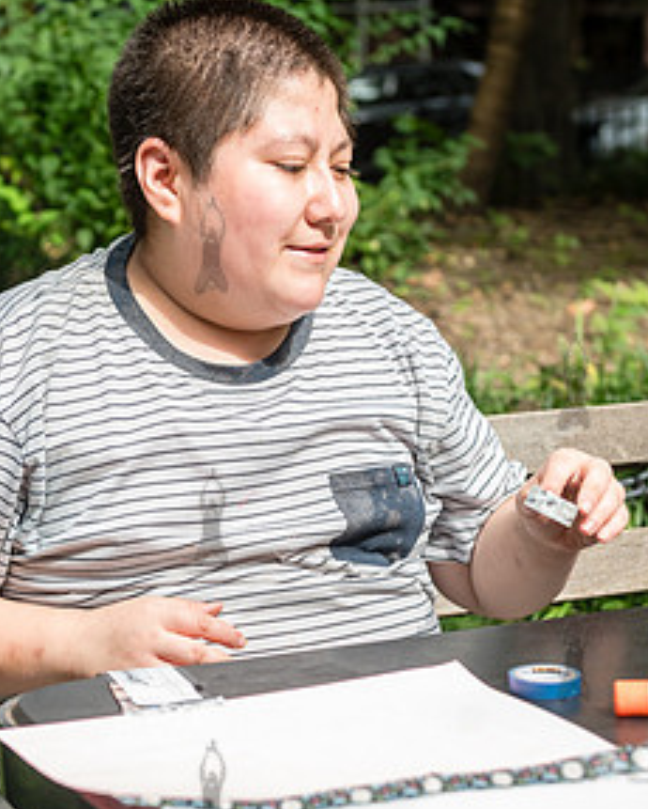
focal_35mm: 91
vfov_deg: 21.0
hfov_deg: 16.9
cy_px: 516
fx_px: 2179
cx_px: 208
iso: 320
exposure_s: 1/500
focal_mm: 48
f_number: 4
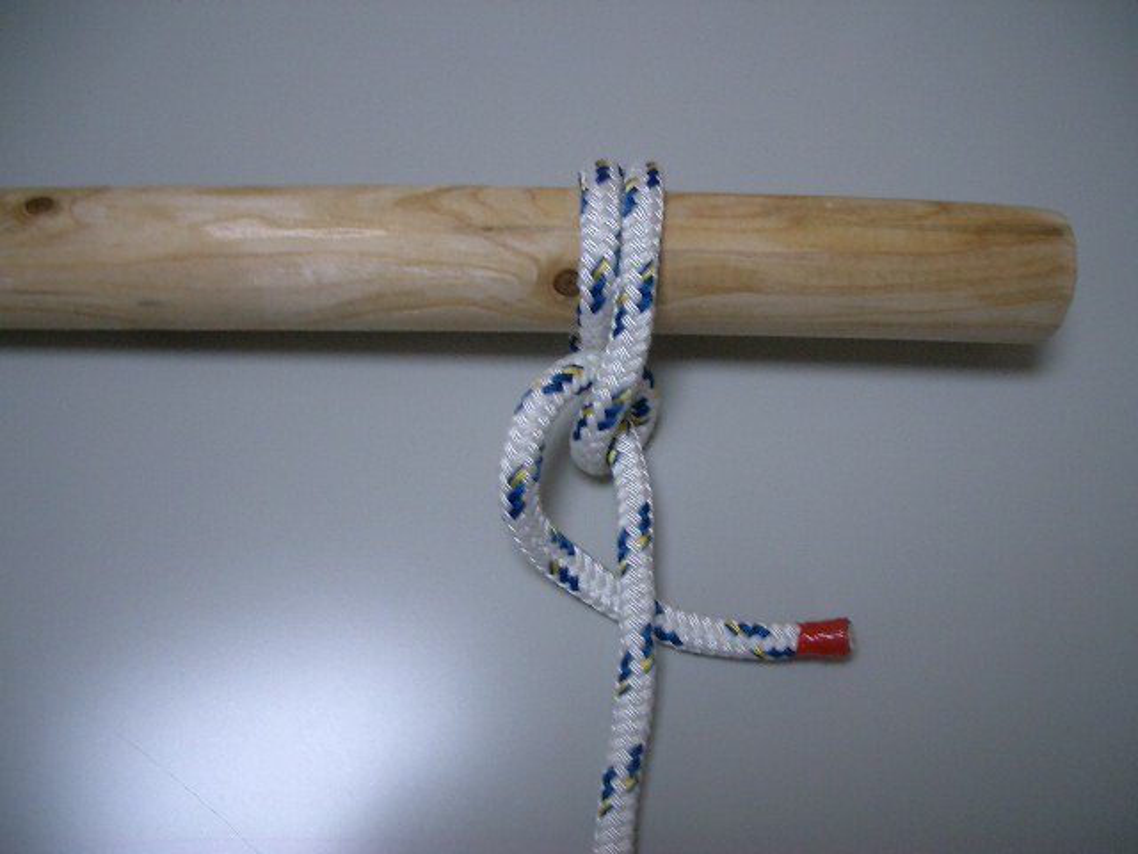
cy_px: 427
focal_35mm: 35
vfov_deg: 40.7
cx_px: 569
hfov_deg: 52.6
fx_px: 1151
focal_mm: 5.8
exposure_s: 1/40
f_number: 2.6
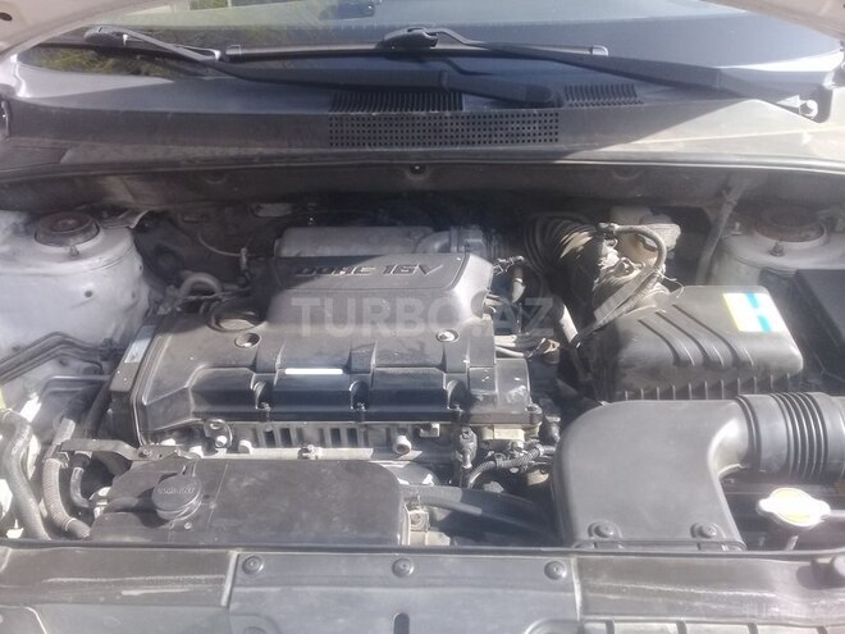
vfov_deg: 45.4
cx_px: 422
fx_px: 757
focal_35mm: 31
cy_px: 317
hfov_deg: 58.4
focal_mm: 3.3
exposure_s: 1/228
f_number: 2.2
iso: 50
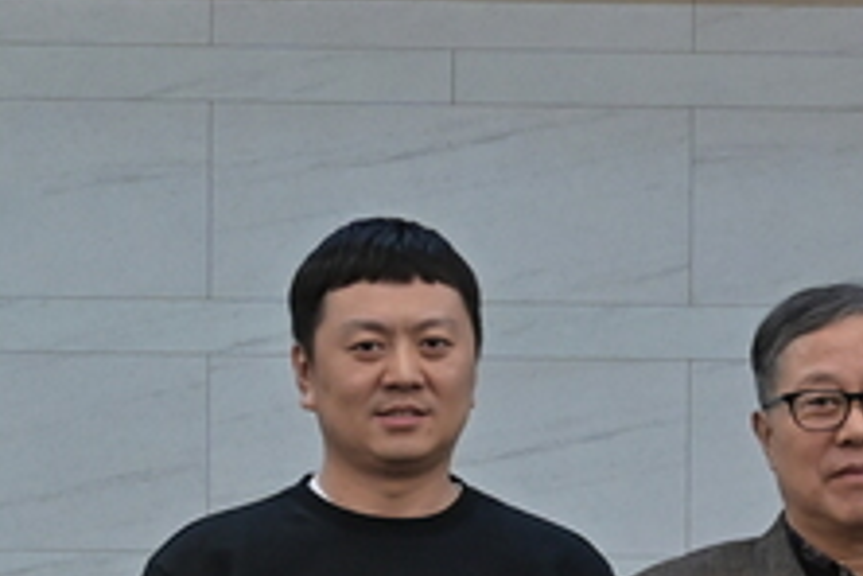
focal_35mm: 175
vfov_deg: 7.8
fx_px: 4195
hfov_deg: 11.5
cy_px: 584
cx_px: 1038
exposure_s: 1/160
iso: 3200
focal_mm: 38
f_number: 4.5
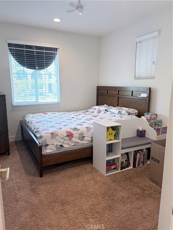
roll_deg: +0.4
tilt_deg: -9.9
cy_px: 115
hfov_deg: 53.1
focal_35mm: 26
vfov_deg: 67.3
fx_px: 173
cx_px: 86
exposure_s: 1/120
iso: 200
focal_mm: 5.96
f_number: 1.6
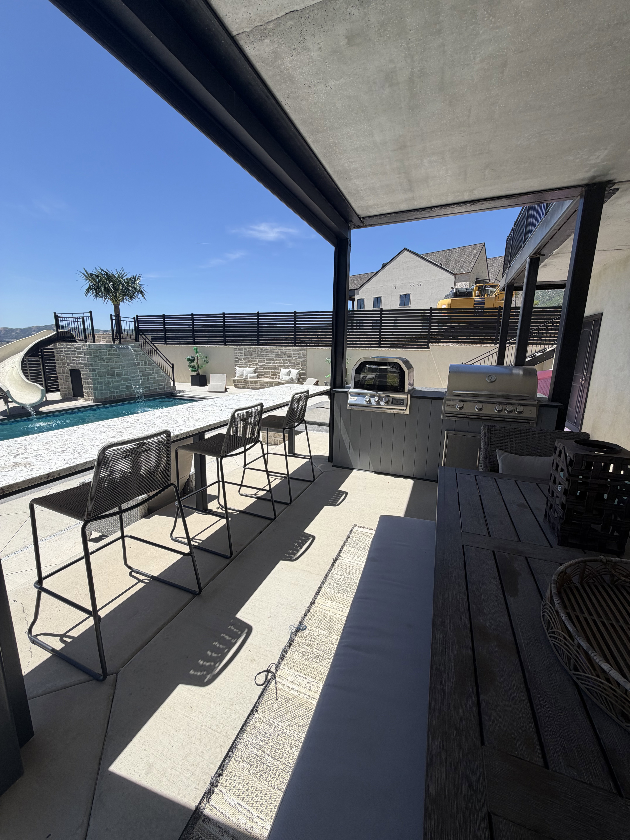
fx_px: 340
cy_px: 420
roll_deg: -1.6
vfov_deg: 102.1
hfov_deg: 85.7
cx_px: 315
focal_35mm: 14
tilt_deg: -12.2
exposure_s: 1/853
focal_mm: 2.22
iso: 20
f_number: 2.2
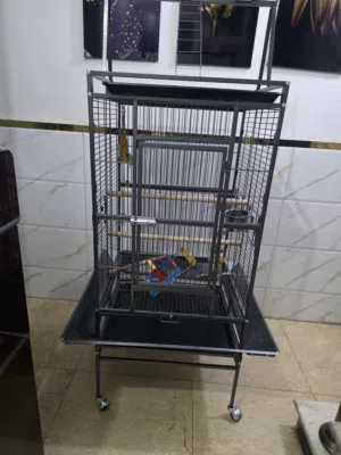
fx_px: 302
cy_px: 228
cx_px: 170
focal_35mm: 23
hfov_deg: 58.9
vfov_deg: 73.9
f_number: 1.7
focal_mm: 6.3
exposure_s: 1/100
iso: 1250
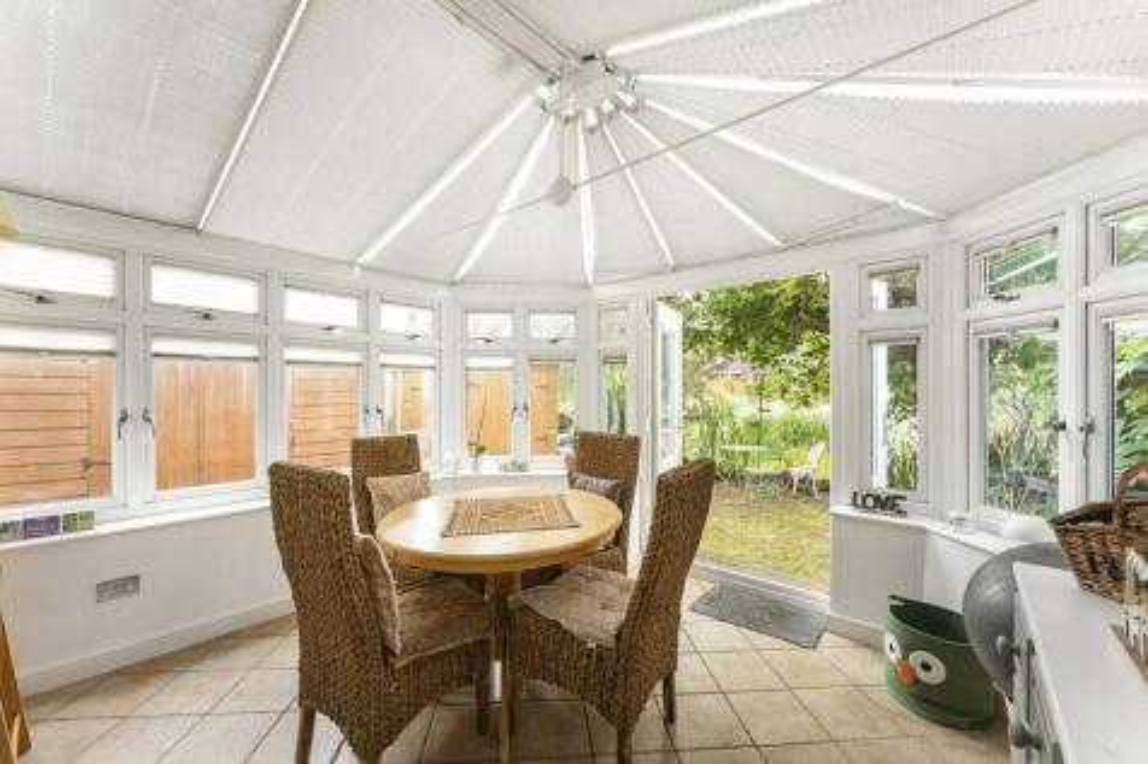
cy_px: 382
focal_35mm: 14
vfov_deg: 81.2
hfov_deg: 104.3
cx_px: 574
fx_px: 446
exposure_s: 1/10
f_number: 13
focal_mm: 14
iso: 250
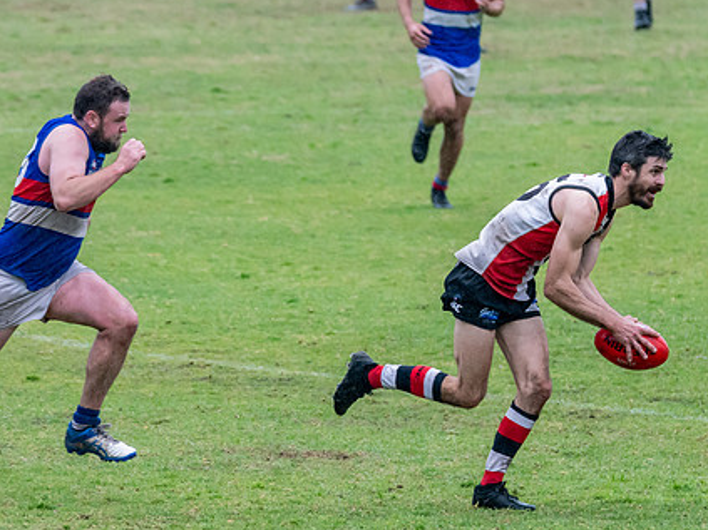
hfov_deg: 2.9
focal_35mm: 678
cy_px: 319
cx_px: 488
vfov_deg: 2.2
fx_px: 13863
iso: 1250
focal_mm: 280
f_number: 7.1
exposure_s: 1/2000
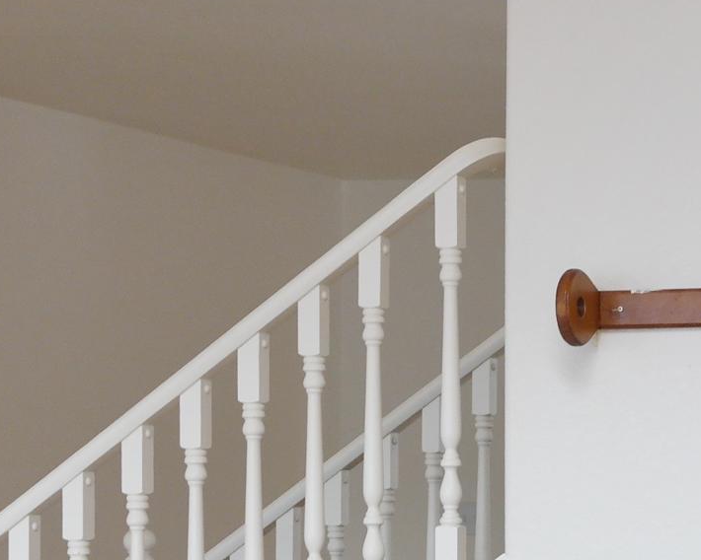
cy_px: 615
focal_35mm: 119
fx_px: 2469
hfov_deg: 15.6
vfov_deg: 12.7
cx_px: 821
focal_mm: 20
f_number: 3.5
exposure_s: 1/40
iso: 400
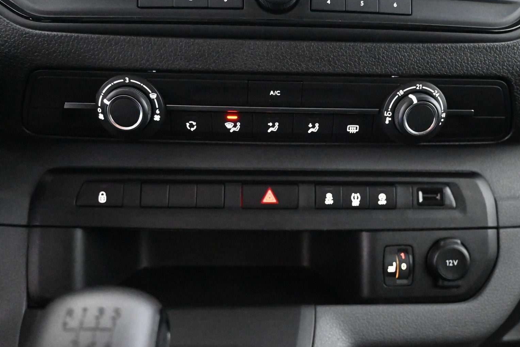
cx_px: 270
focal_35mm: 34
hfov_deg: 56.4
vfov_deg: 39.4
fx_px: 484
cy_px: 176
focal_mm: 21
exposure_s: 1/30
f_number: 4
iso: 20000
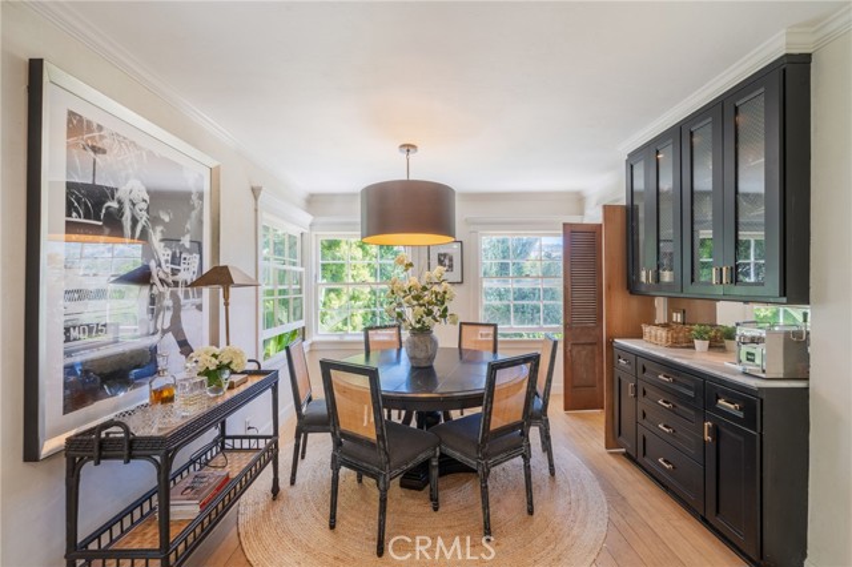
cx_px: 426
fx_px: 331
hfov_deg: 104.3
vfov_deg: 81.1
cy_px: 284
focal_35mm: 14
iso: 100
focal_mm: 14
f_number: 7.1
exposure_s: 1/125
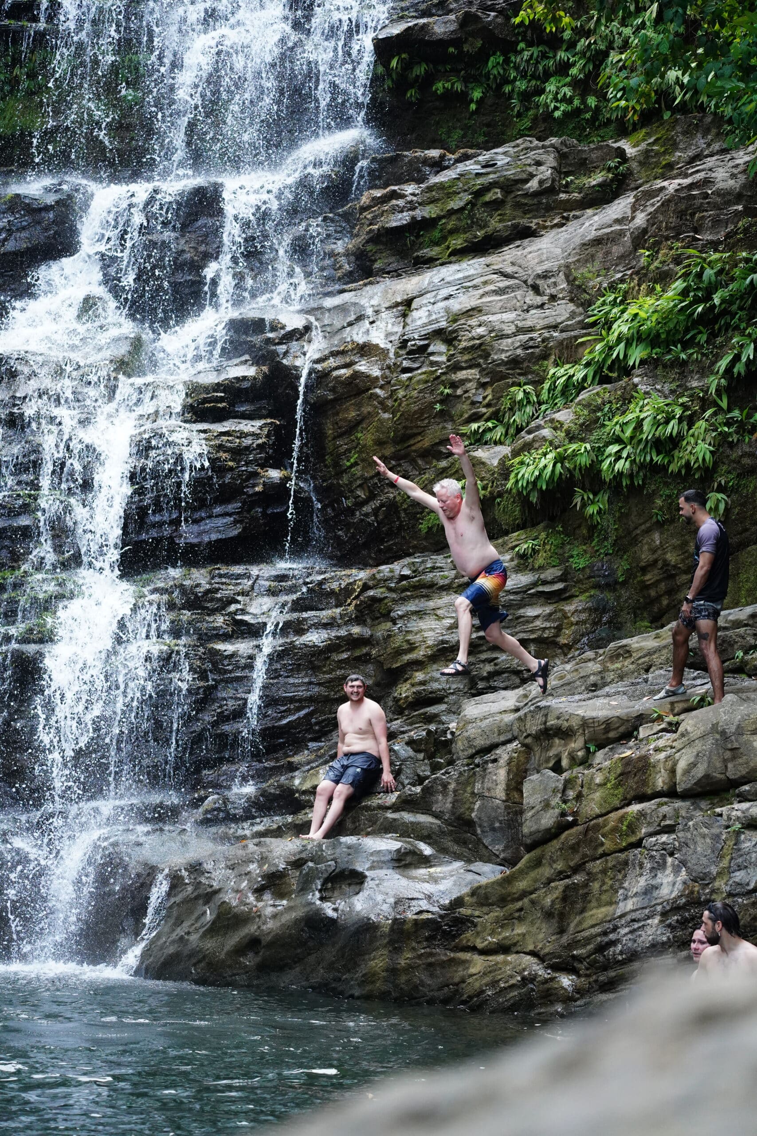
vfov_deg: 24.8
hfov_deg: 16.7
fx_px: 2586
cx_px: 378
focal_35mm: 82
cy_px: 568
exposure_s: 1/2000
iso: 3200
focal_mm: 82
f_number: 4.5
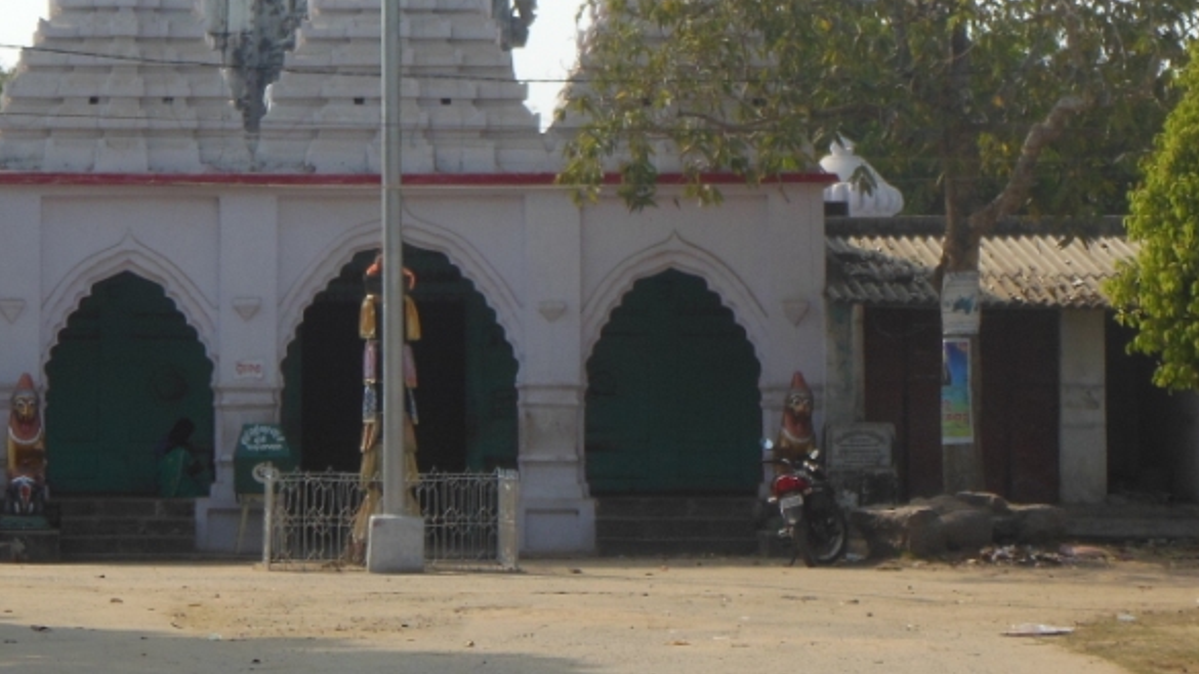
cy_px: -47
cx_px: 287
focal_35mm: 145
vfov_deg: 8.3
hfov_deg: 14.8
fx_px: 4610
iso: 125
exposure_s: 1/1000
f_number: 4.4
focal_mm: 13.6
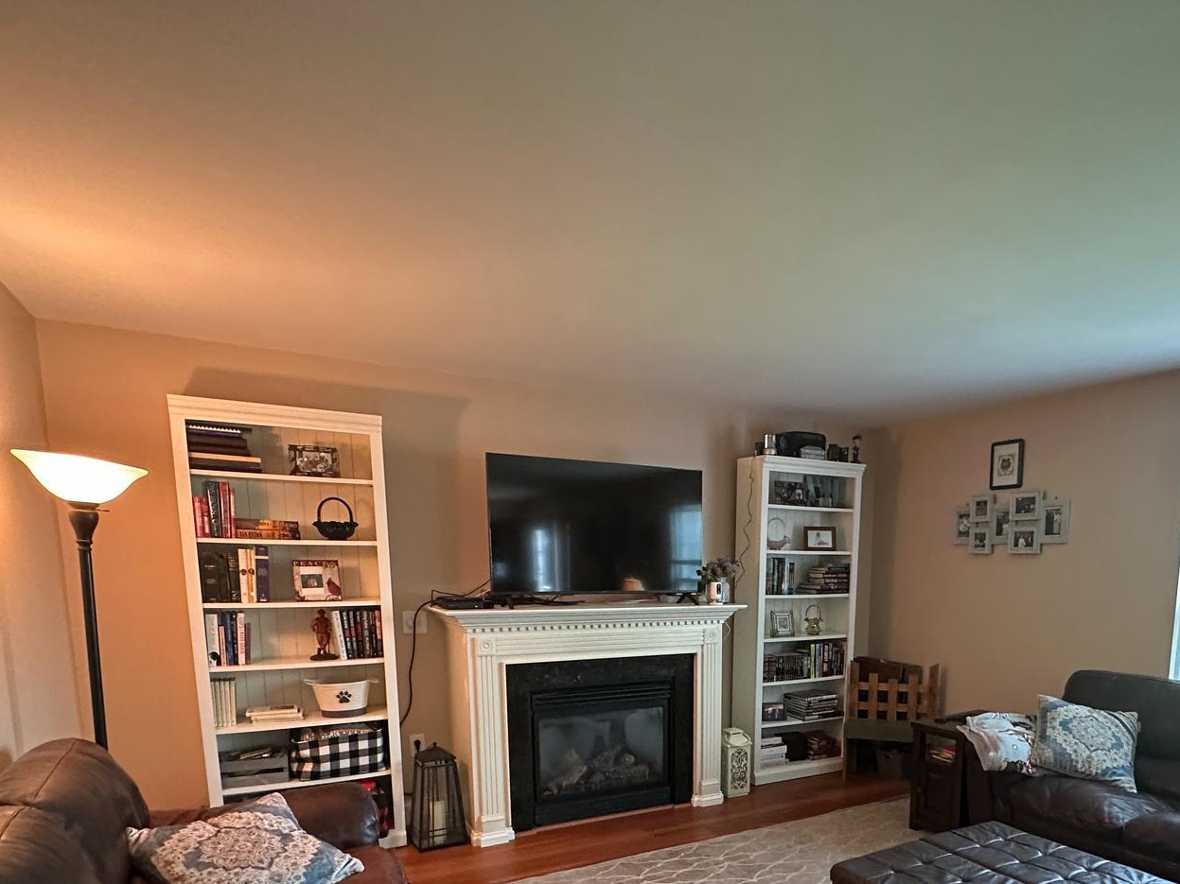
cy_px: 680
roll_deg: -1.1
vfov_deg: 55.6
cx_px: 747
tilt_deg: -8.2
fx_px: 784
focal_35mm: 23
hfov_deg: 72.5
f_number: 2.2
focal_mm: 2.22
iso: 640
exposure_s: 1/60
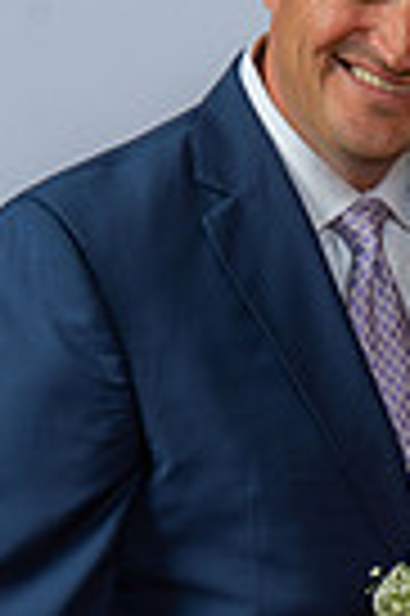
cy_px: 634
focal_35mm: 190
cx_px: 480
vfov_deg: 10.7
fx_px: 3254
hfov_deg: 7.2
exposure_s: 1/200
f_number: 6.3
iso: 250
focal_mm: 58
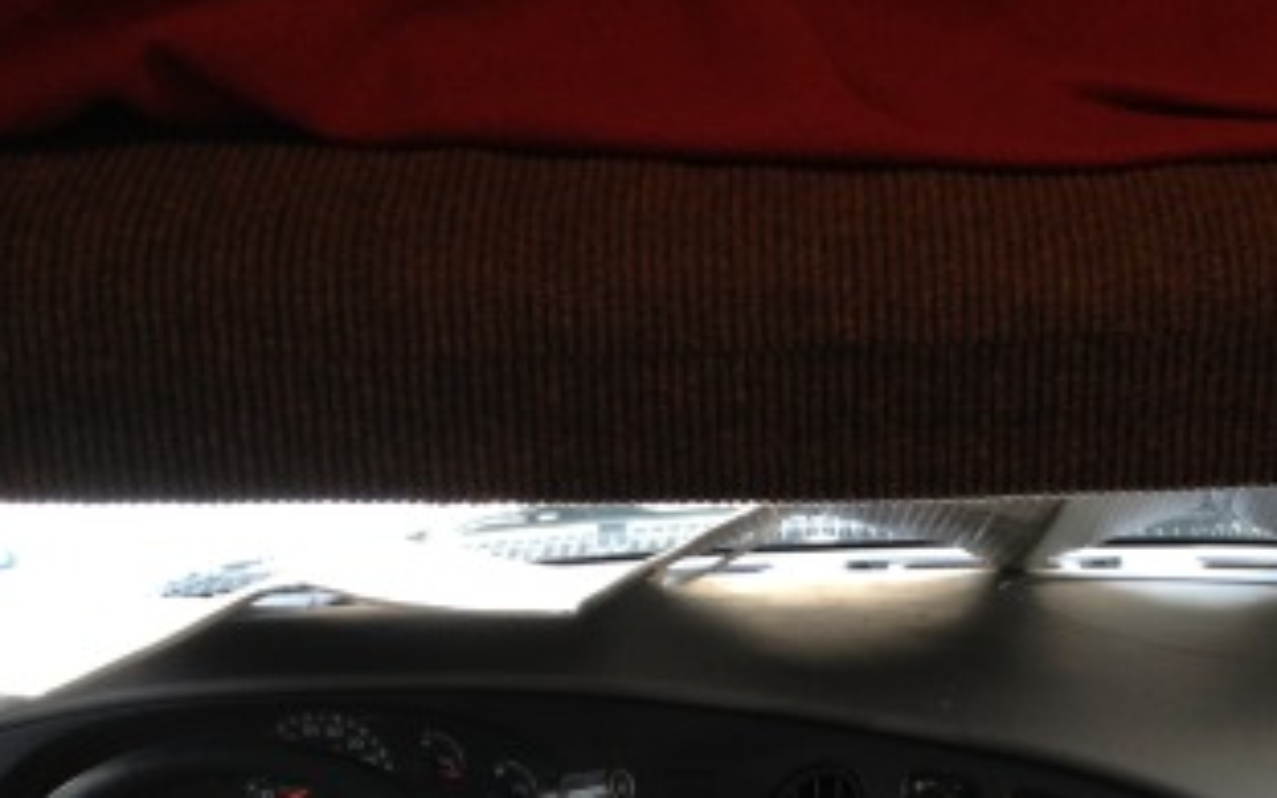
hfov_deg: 21.6
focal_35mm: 95
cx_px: 995
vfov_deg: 13.2
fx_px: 3306
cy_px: 1113
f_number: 2.4
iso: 50
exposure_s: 1/24
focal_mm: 4.28
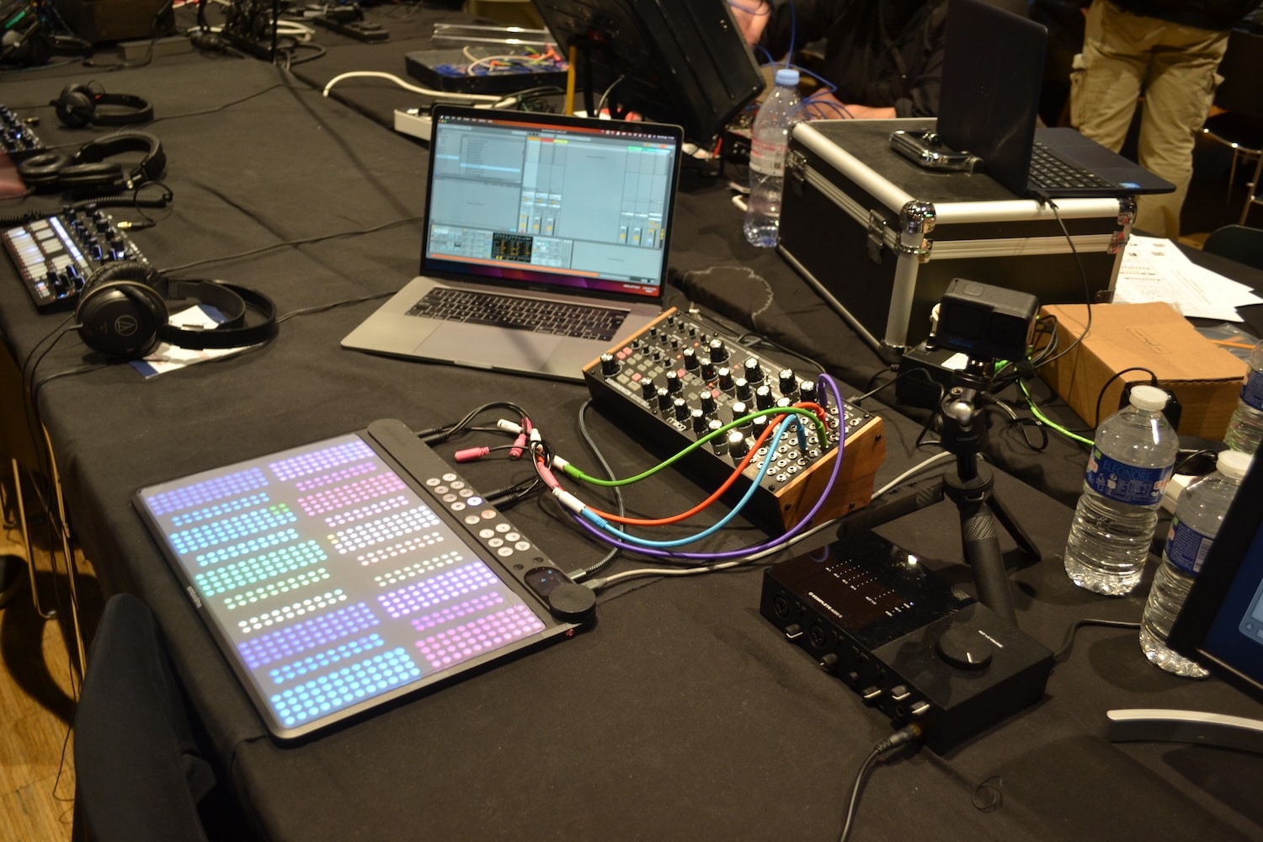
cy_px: 421
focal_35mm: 33
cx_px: 632
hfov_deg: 57.2
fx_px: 1158
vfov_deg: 40.0
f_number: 3.8
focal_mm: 22
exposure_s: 1/15
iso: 500
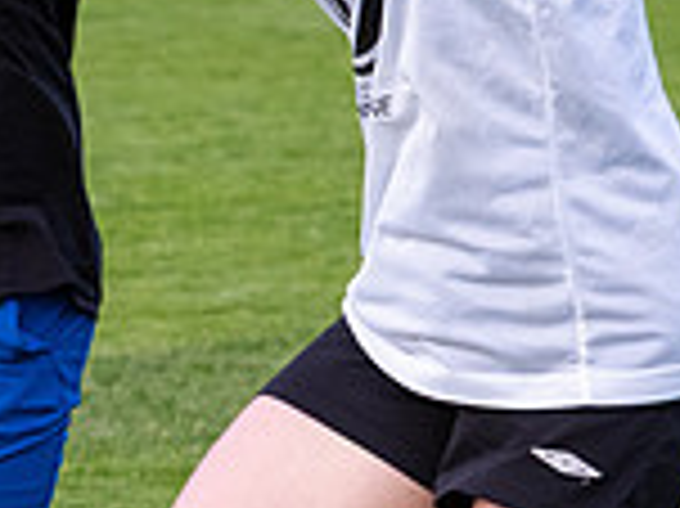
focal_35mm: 308
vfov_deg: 4.8
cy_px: 83
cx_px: 140
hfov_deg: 6.4
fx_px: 6046
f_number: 2.8
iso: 800
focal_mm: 40
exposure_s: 1/800
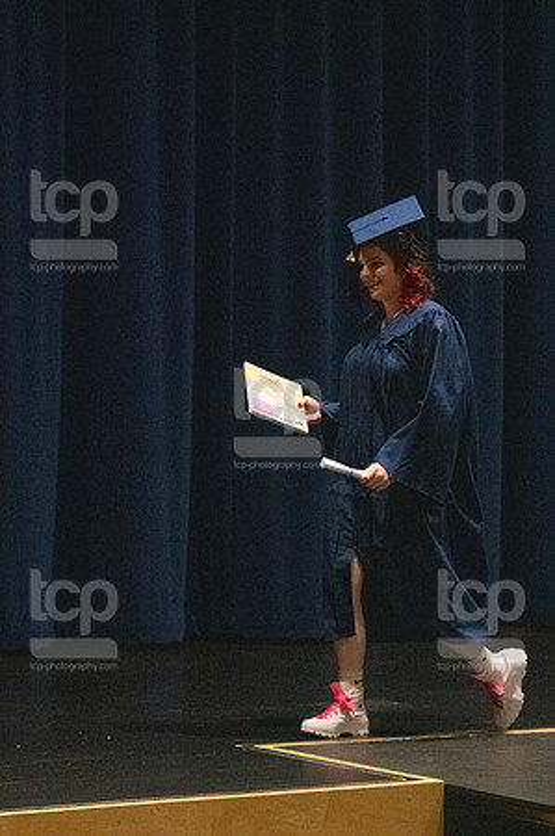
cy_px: 418
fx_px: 3546
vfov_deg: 13.4
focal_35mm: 153
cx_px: 278
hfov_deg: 8.9
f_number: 3.2
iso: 10000
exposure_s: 1/400
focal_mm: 102
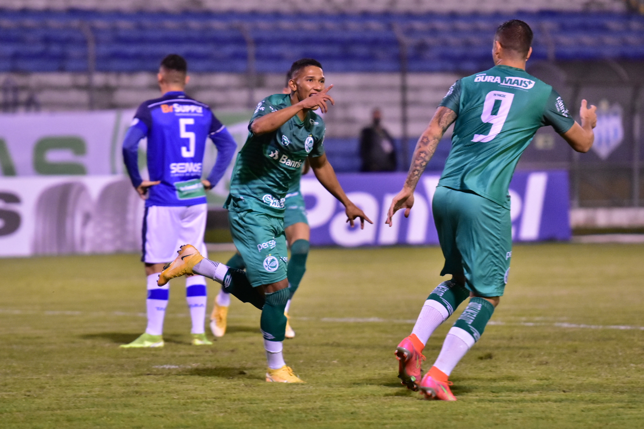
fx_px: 4964
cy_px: 214
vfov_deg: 5.0
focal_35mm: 278
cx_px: 322
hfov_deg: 7.4
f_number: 3.2
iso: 3200
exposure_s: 1/1000
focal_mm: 185
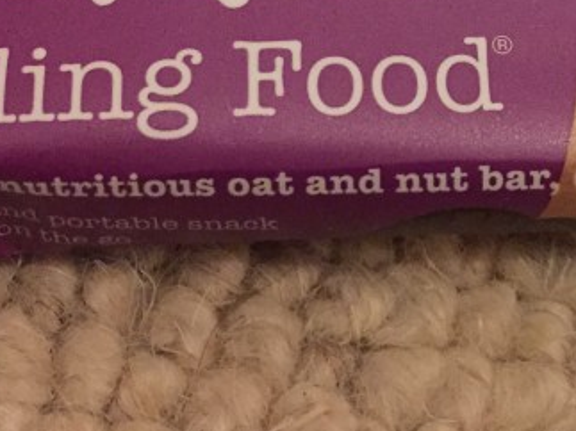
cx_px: 435
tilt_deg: -65.3
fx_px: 1530
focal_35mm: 92
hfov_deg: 21.1
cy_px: -12
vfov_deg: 15.7
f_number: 2.2
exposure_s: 1/17
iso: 640
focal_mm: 4.15
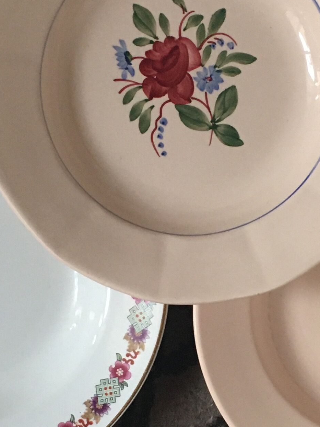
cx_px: 182
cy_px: 257
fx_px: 1159
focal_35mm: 94
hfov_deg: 15.7
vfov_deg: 20.8
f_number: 2.2
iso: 200
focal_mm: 4.15
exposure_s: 1/33
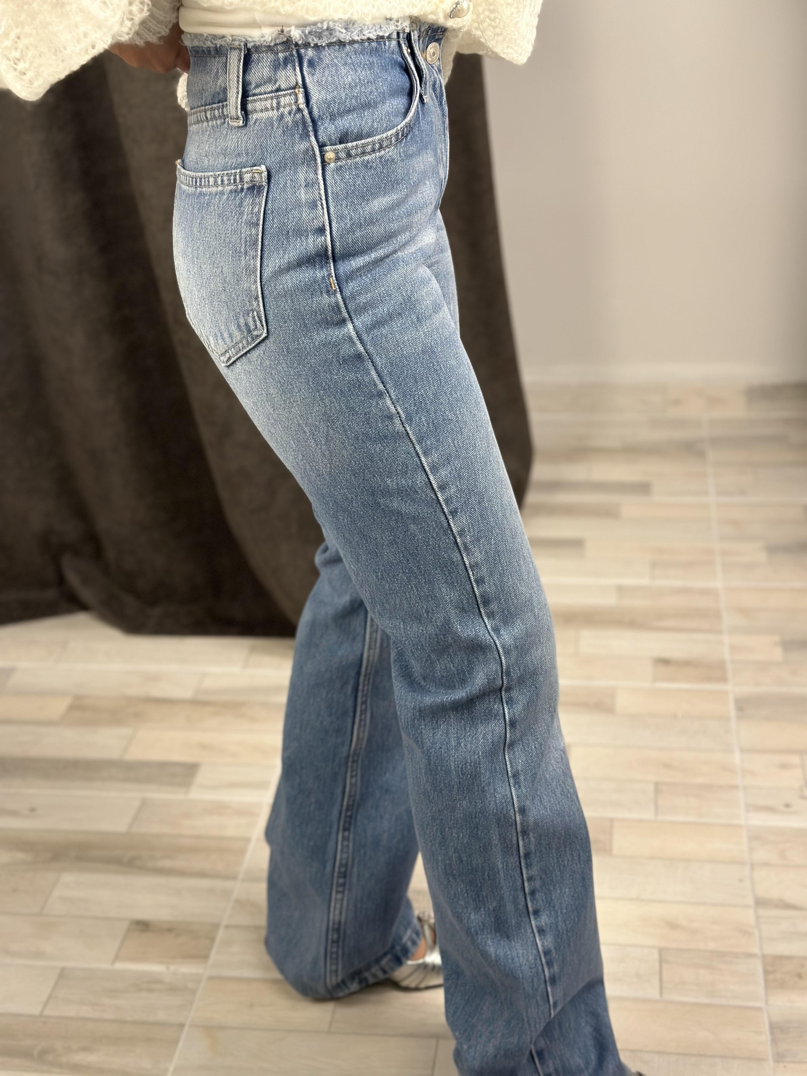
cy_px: 538
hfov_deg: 30.3
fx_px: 1492
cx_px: 404
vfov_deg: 39.7
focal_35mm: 48
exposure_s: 1/100
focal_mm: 6.86
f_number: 1.78
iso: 200
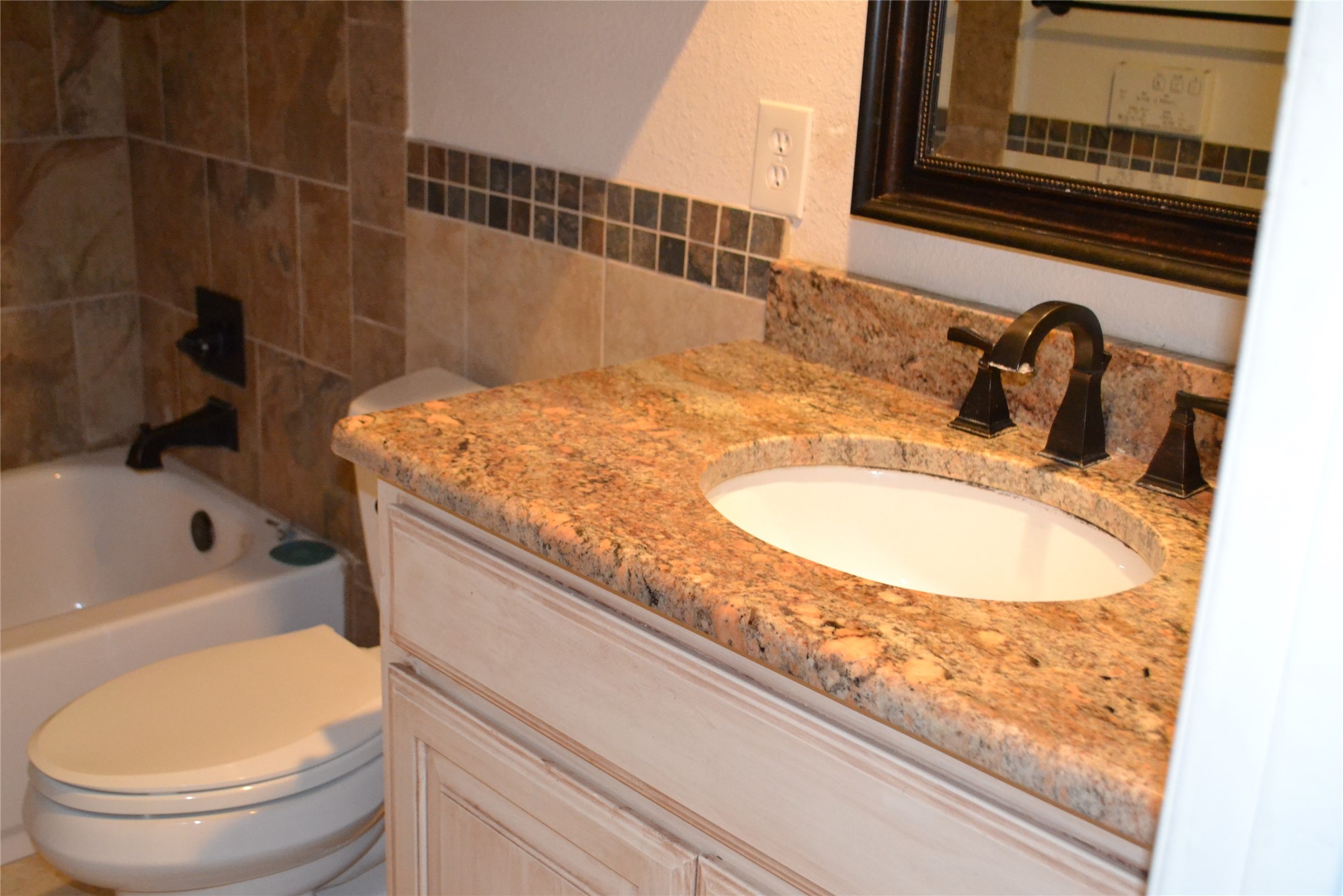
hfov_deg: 49.6
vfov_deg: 34.2
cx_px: 672
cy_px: 448
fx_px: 1455
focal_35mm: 39
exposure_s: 1/60
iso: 3200
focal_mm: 26
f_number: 4.2
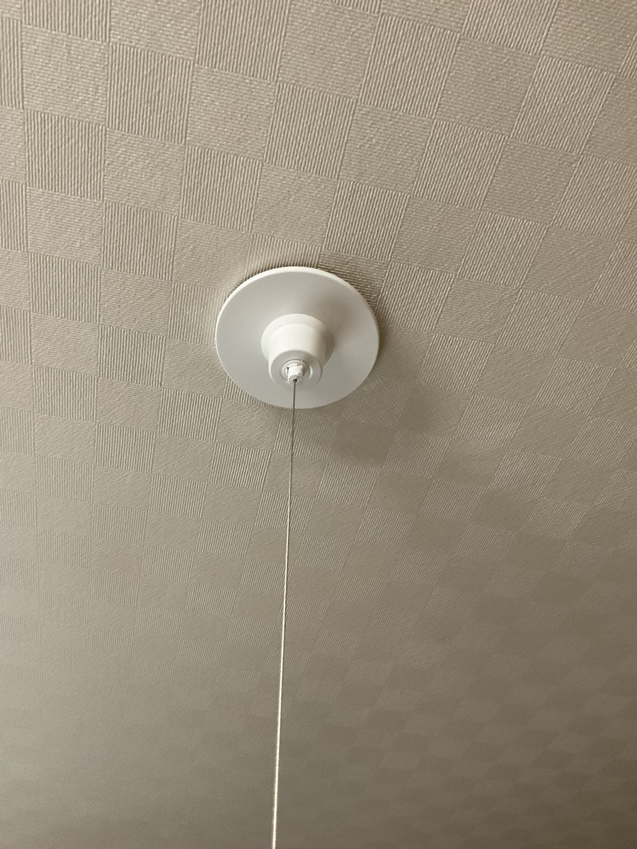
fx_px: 712
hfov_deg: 48.2
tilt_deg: +49.1
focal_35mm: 29
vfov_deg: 61.7
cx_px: 318
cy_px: 424
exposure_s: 1/50
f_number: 1.8
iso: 200
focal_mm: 3
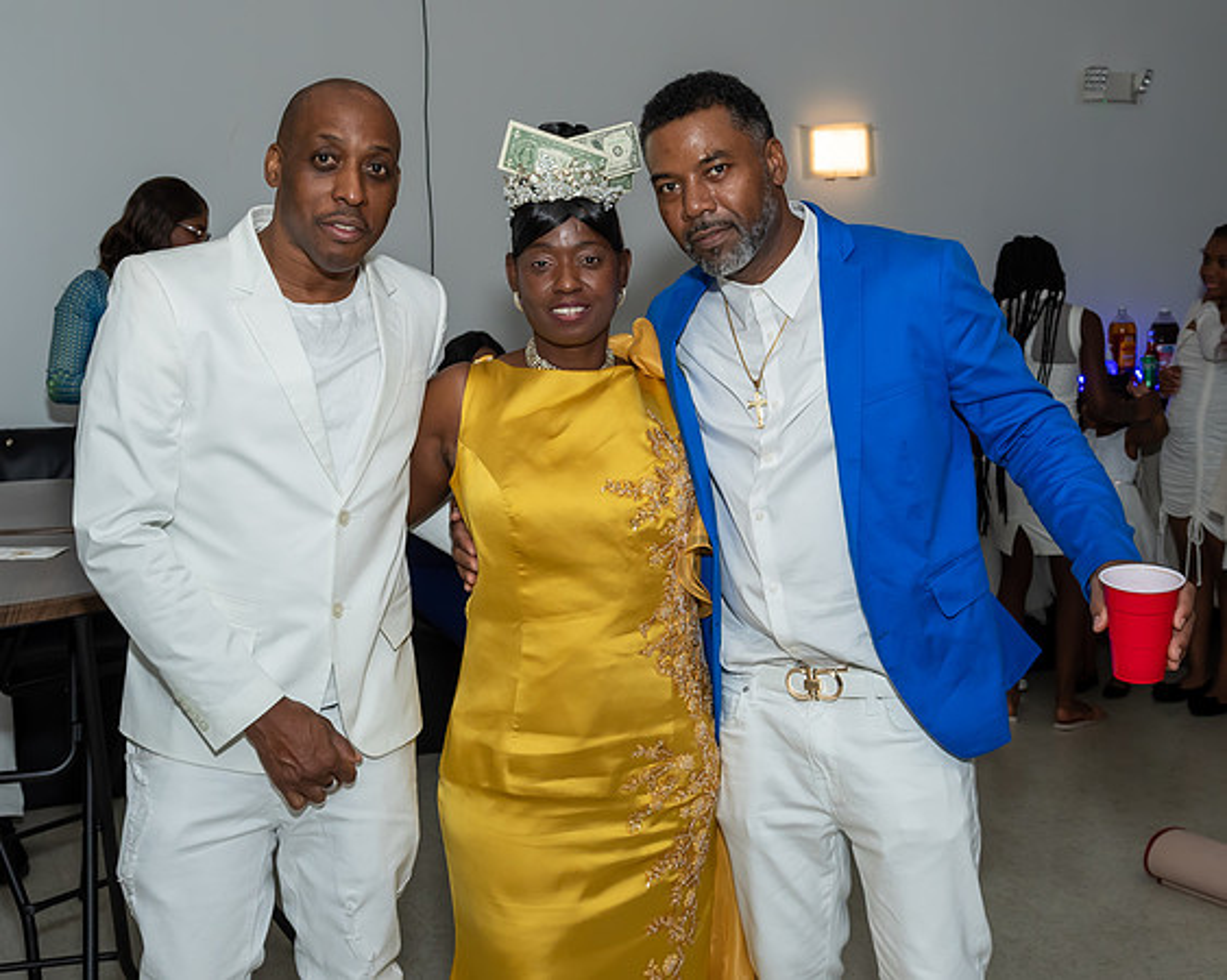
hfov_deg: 38.5
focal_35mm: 48
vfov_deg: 31.3
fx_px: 1752
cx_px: 693
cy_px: 449
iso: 500
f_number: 6.3
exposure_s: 1/250
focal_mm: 23
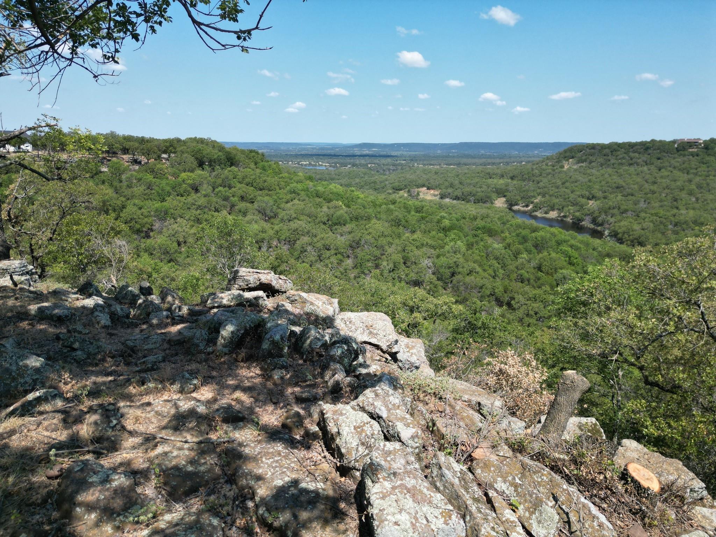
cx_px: 358
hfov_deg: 71.6
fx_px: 496
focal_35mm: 24
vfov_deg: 56.8
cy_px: 268
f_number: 1.7
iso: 120
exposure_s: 1/2500
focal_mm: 6.72
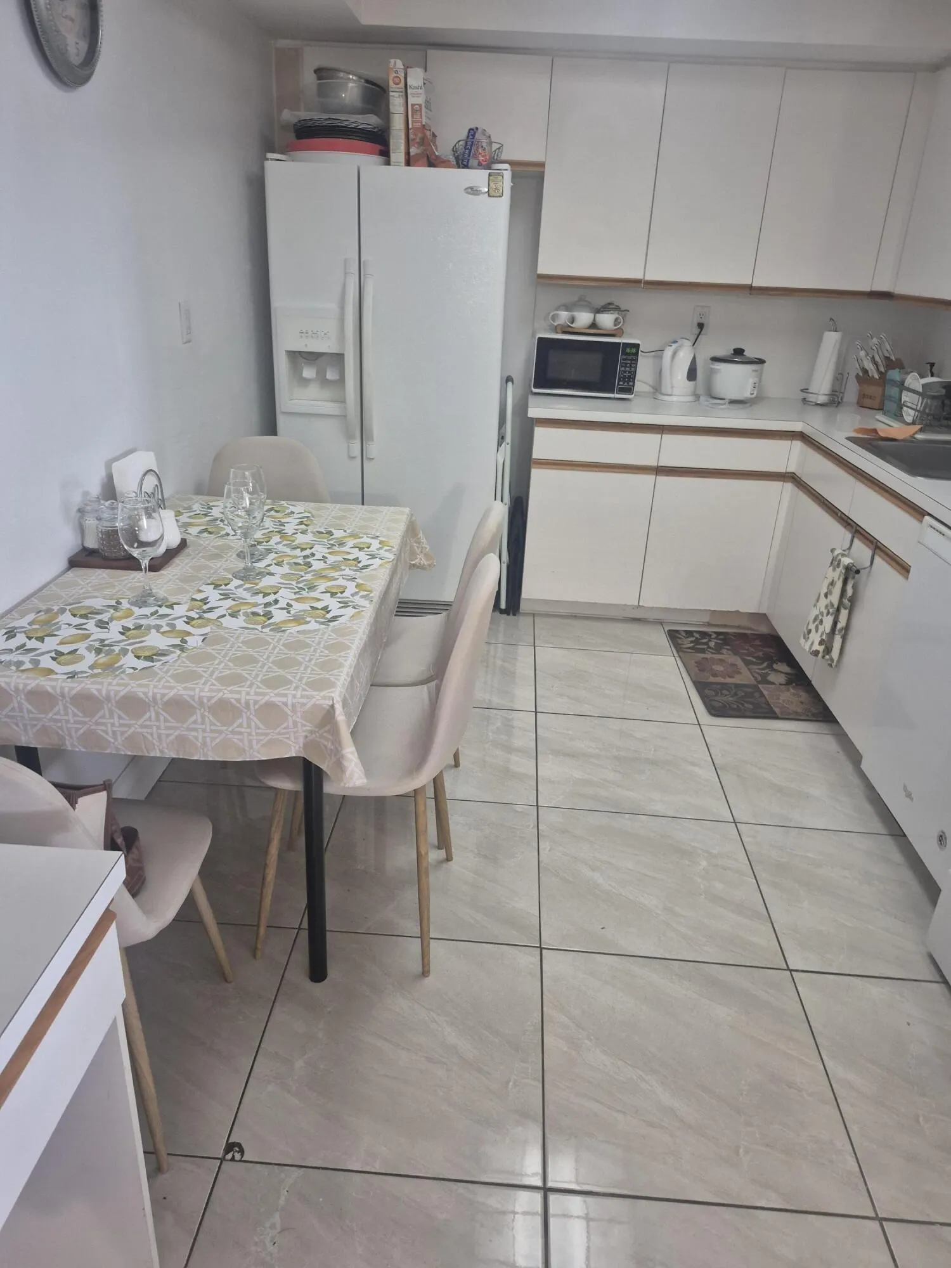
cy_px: 634
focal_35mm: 23
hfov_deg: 58.9
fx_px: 843
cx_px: 476
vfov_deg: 73.9
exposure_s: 1/34
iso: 320
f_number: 1.8
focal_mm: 5.4
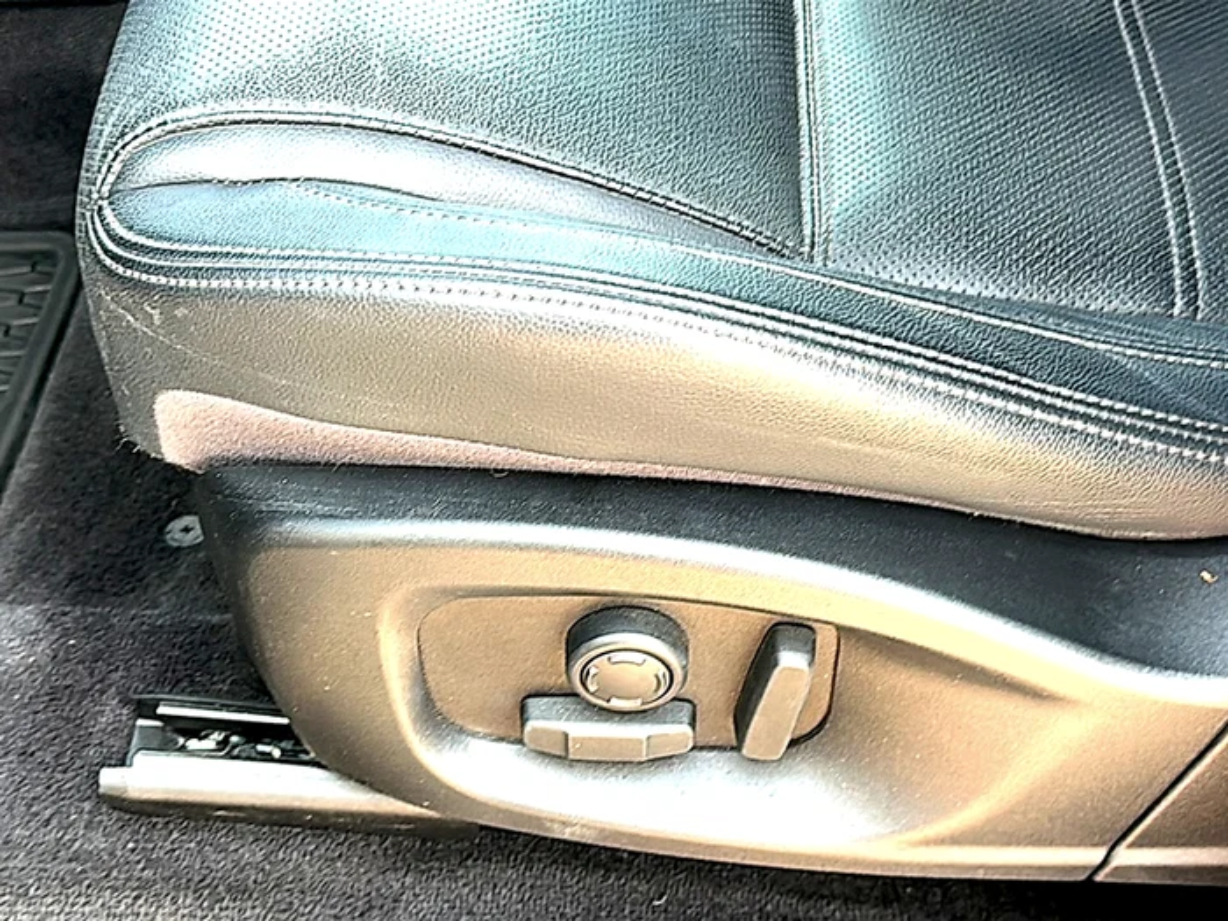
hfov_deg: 41.2
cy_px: 460
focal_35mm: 46
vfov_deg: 31.5
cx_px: 614
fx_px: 1632
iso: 64
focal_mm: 6.86
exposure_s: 1/71
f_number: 1.78
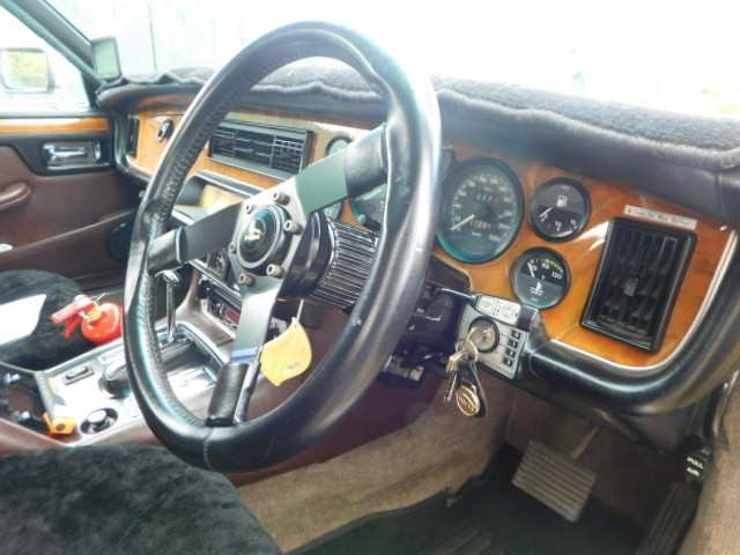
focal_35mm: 23
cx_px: 370
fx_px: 492
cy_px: 278
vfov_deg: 58.9
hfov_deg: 73.9
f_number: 3
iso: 160
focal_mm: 4
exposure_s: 1/30
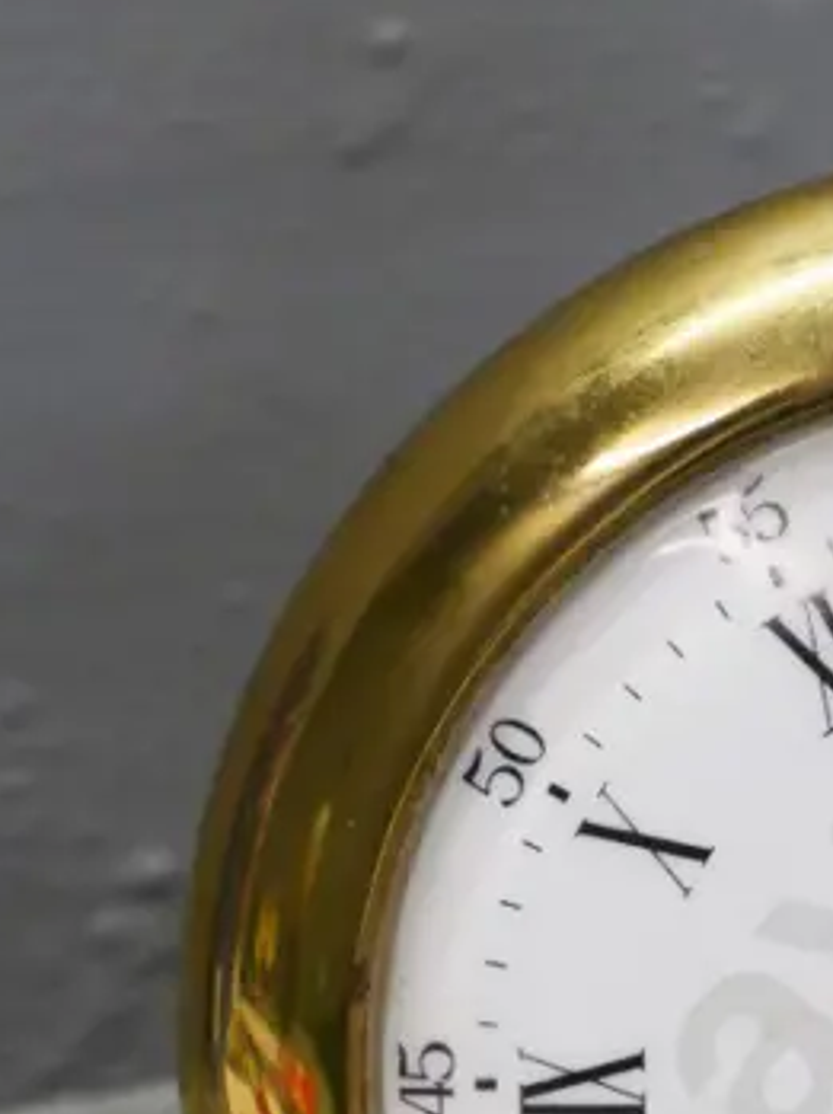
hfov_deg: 7.8
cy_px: 677
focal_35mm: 188
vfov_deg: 10.5
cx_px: 1047
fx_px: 6043
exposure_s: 1/160
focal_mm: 32
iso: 1600
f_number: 5.6
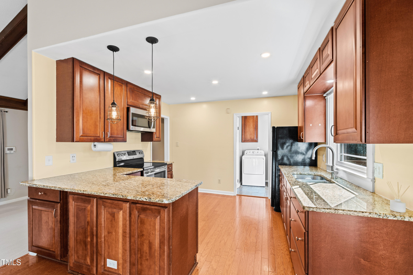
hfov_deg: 100.4
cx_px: 206
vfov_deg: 77.3
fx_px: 172
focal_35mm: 15
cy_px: 138
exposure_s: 1/2
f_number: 8
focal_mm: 10
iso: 100
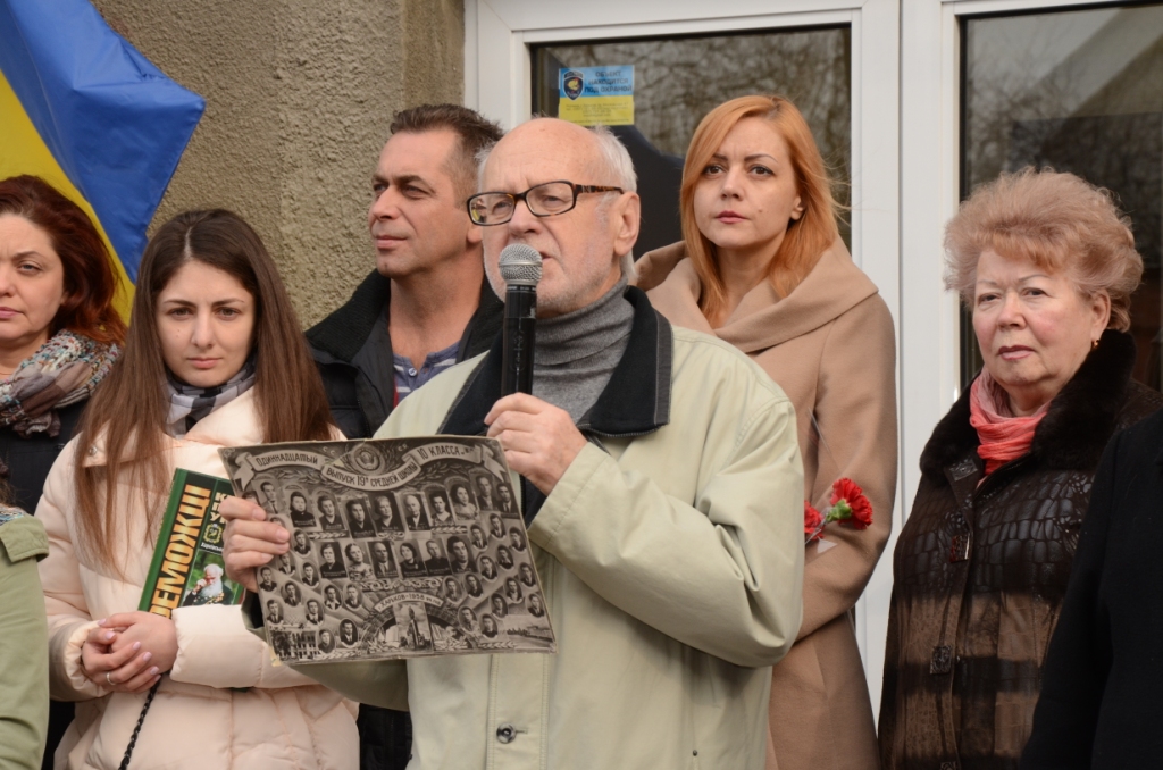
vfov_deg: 11.4
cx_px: 582
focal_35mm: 120
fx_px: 3868
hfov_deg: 17.1
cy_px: 385
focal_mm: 80
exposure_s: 1/160
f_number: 8
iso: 400
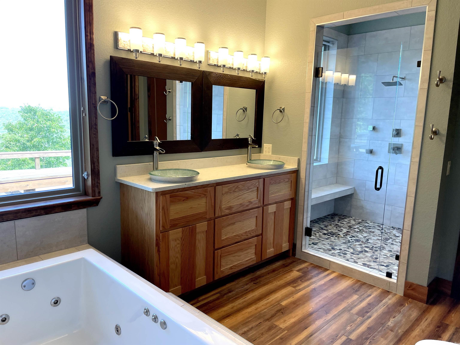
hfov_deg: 67.3
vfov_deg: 53.1
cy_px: 172
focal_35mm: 26
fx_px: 346
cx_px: 230
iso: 64
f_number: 1.6
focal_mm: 4.2
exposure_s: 1/120
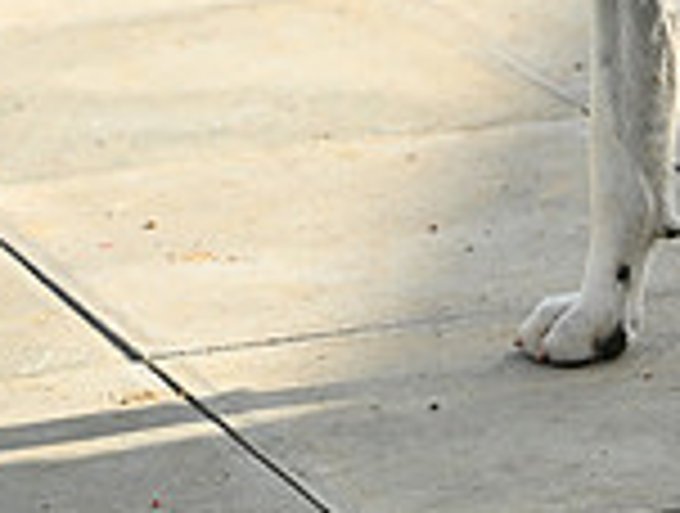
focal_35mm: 442
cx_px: 1022
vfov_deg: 3.4
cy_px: -304
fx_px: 8703
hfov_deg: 4.4
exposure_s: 1/1000
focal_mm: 120
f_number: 4.5
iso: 220
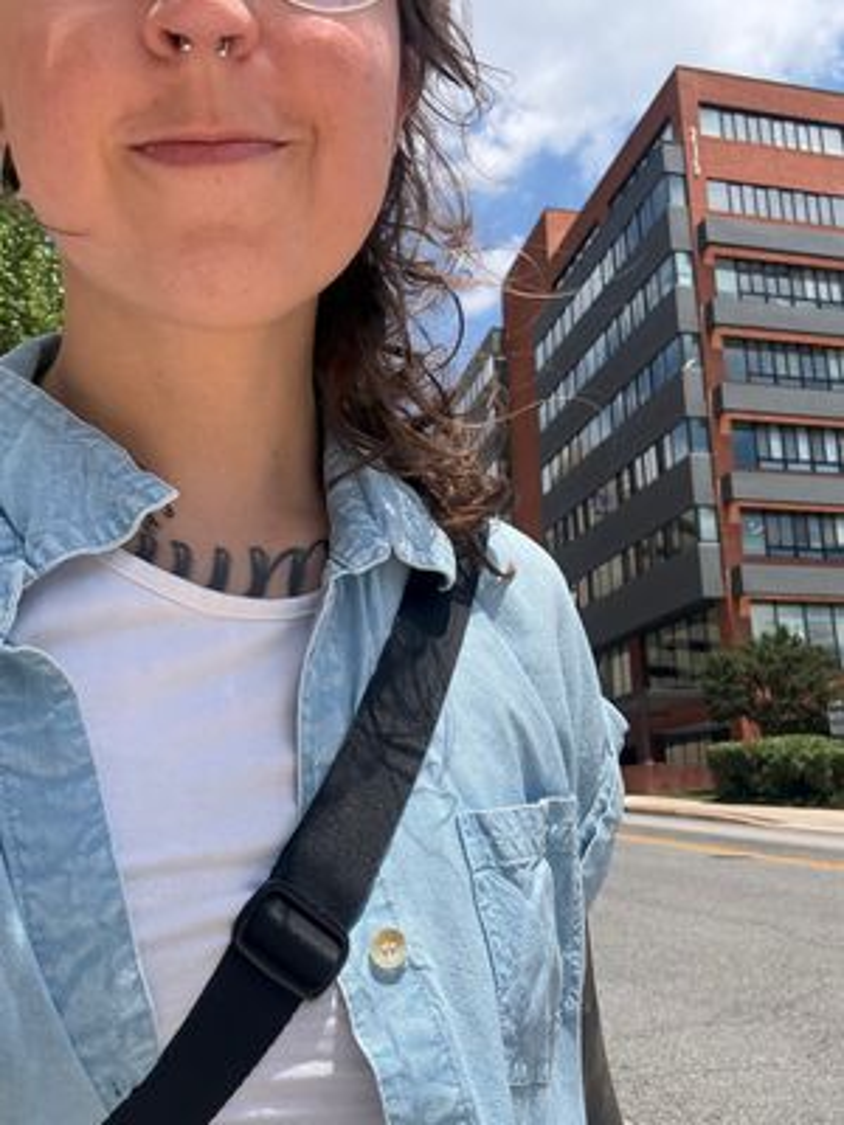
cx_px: 422
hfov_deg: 46.8
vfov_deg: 60.0
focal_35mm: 30
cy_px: 562
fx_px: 975
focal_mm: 2.69
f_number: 1.9
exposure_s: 1/1172
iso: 32
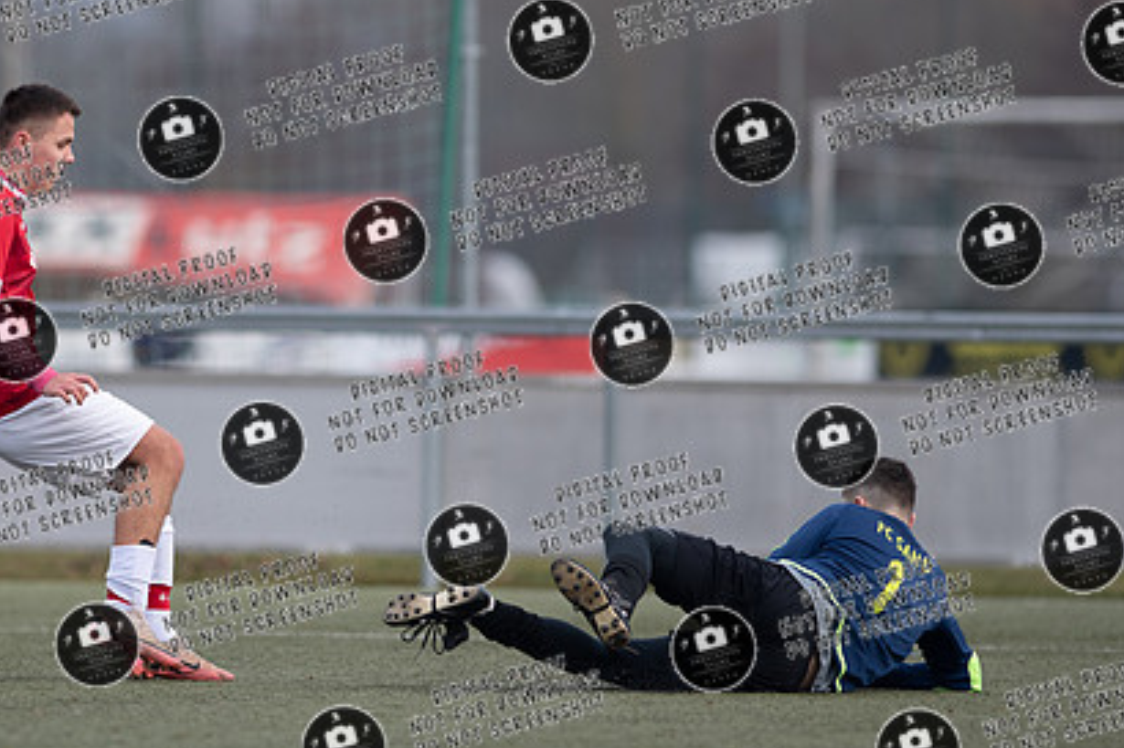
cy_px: 256
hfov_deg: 3.8
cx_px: 281
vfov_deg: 2.5
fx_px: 16915
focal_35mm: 542
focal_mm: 300
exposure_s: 1/1600
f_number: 3.2
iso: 180
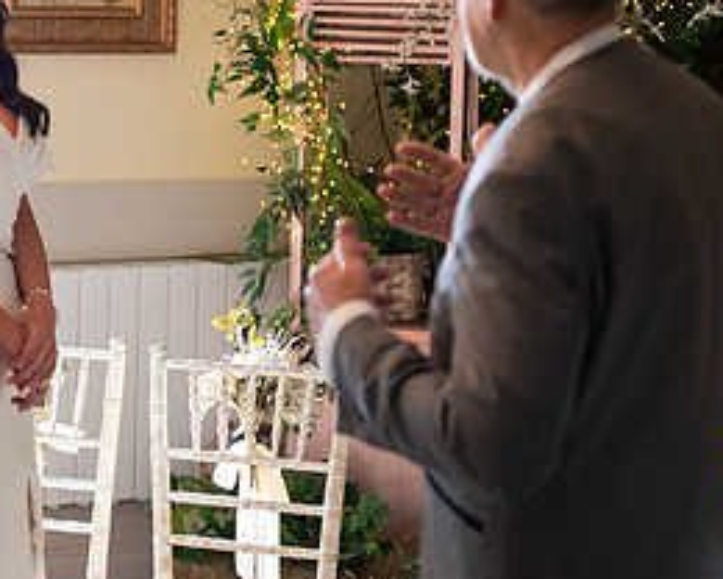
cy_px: 232
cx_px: 172
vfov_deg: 10.0
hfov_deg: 12.4
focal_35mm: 155
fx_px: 3317
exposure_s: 1/160
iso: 1000
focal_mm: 70
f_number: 3.5
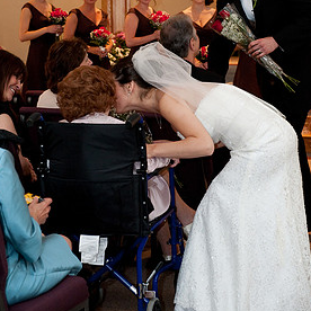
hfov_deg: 17.9
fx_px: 986
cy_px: 110
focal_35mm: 97
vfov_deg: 17.9
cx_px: 163
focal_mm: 70
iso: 1250
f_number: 5.6
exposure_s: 1/60
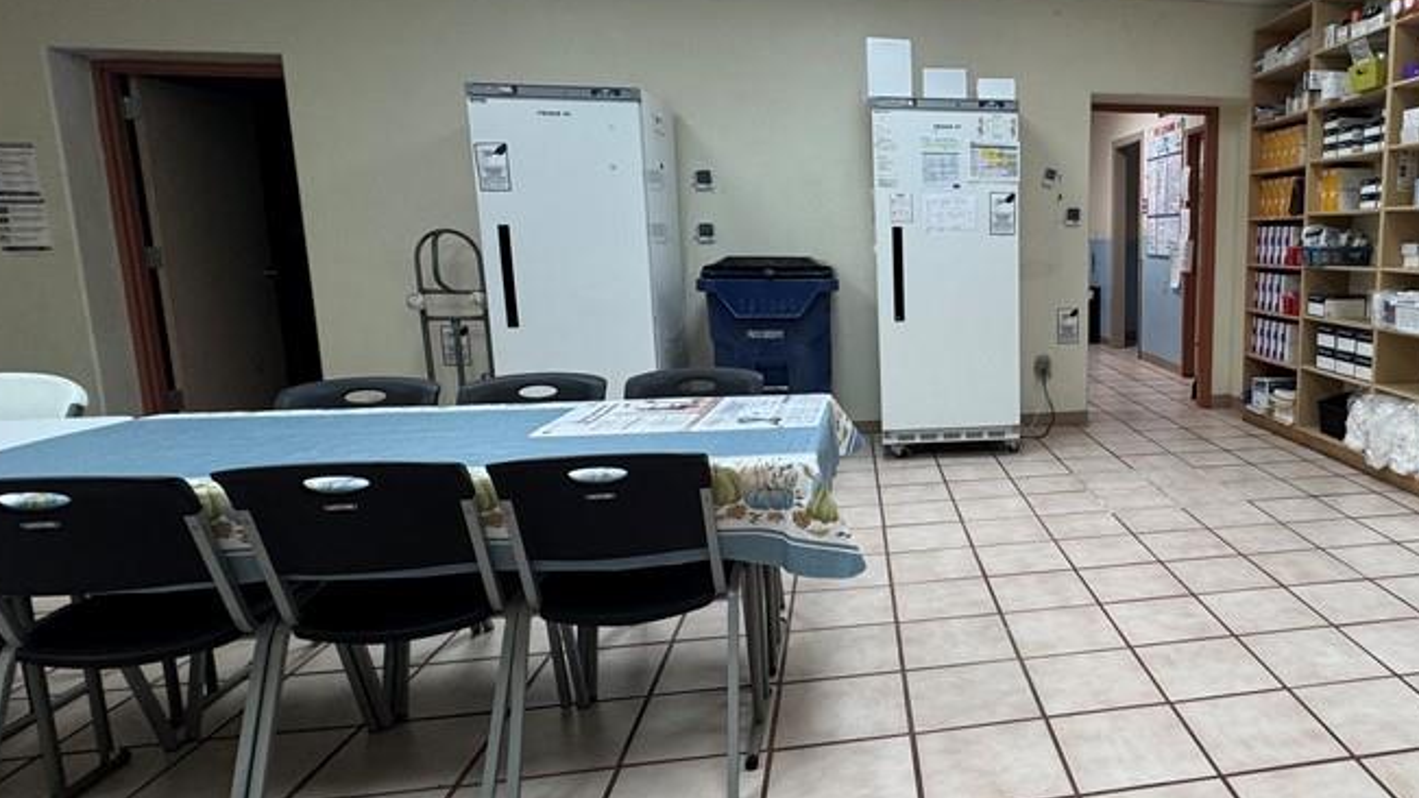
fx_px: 903
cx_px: 1048
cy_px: 386
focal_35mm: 24
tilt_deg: -9.7
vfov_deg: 47.7
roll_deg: -0.2
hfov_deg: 71.6
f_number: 2.2
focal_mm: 2.22
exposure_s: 1/120
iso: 160
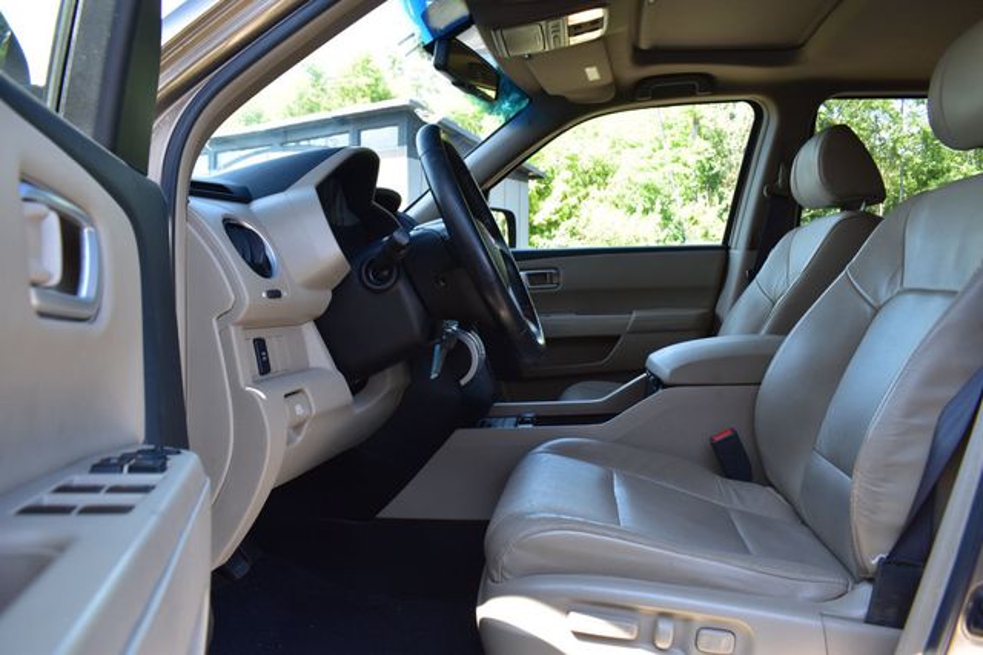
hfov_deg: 67.4
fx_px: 737
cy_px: 328
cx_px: 492
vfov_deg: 47.9
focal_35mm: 27
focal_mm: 18
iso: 400
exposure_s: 1/60
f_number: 8
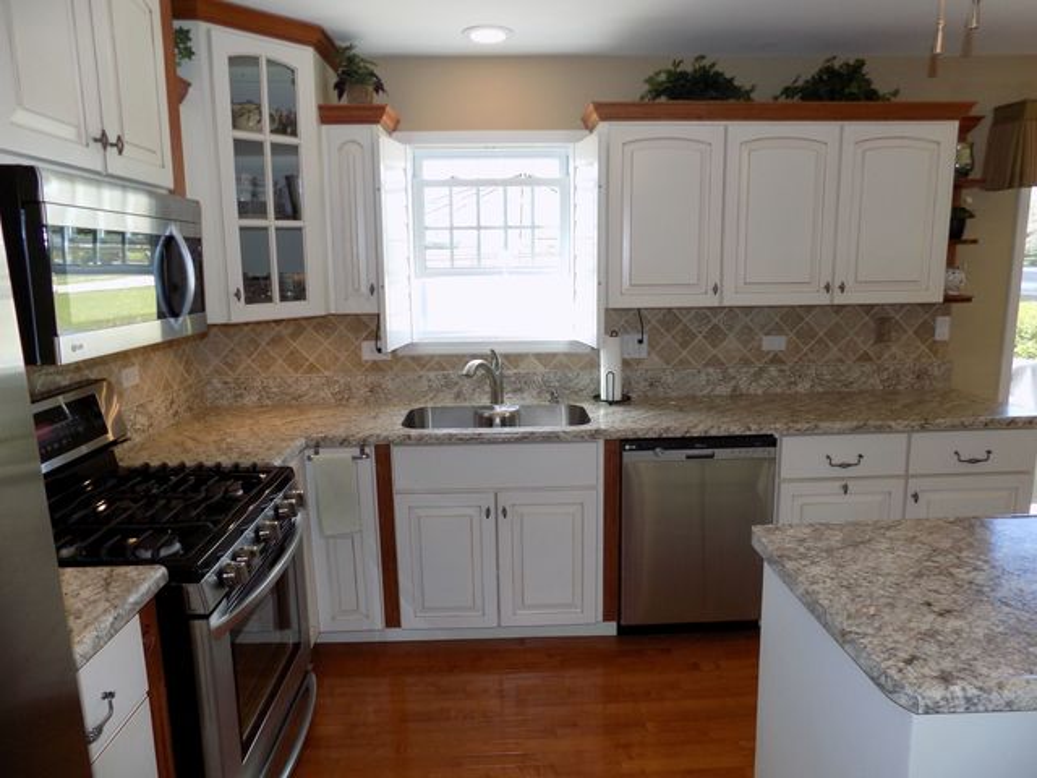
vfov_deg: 58.9
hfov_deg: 73.9
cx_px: 518
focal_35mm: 23
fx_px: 689
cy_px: 389
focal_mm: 4
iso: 125
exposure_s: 1/30
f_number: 3.1
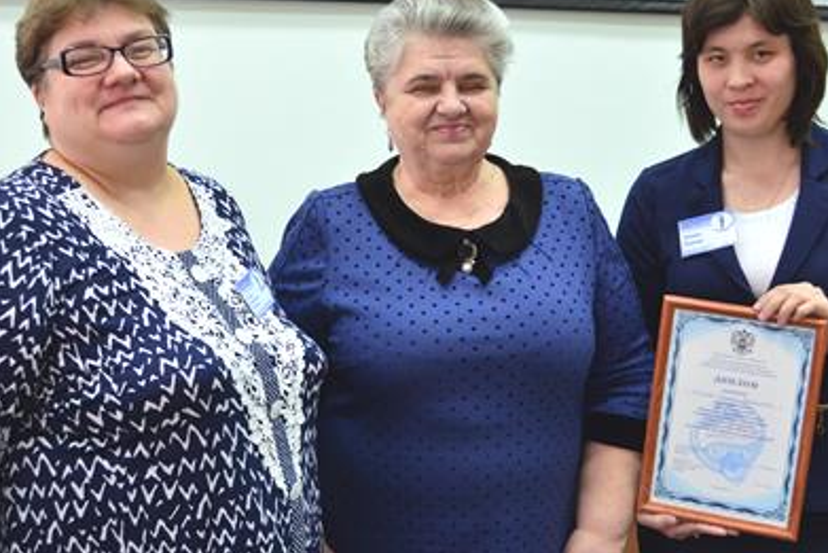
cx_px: 396
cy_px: 335
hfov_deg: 30.2
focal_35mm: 67
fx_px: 1536
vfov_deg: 20.4
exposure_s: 1/50
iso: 800
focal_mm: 29
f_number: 4.5
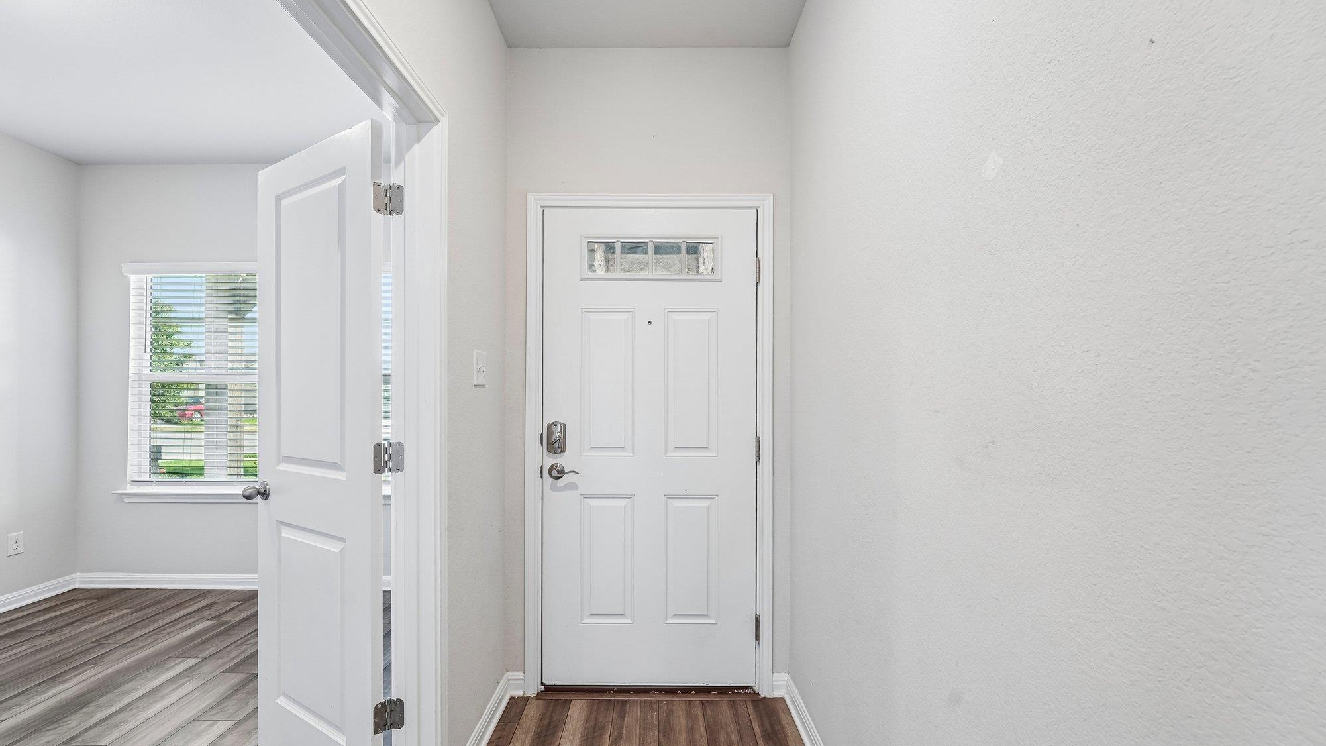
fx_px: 527
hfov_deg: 103.0
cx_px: 658
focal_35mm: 15
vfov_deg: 70.4
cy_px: 400
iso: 400
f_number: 8
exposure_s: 1/15
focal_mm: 14
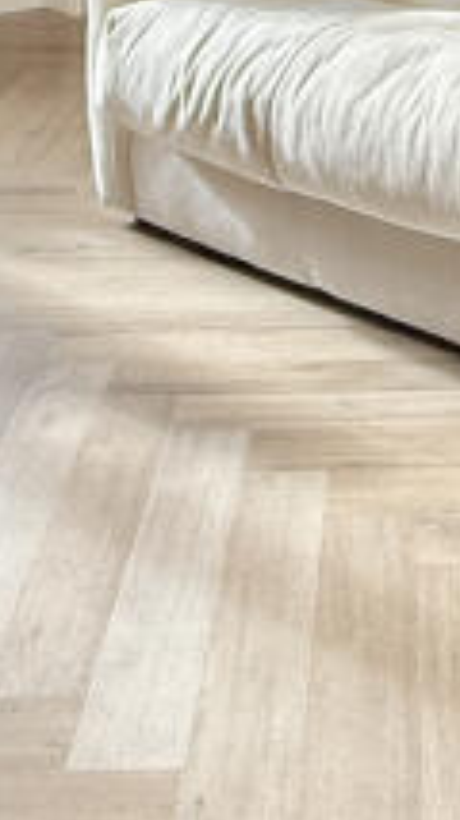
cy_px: -268
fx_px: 1587
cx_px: 445
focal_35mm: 73
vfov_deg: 24.9
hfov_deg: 16.2
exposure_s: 1/99
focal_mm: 2.22
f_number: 2.2
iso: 250
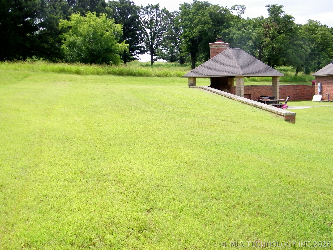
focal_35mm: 49
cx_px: 166
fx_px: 471
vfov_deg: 29.7
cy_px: 125
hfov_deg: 38.9
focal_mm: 8.8
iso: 80
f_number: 8
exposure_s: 1/160
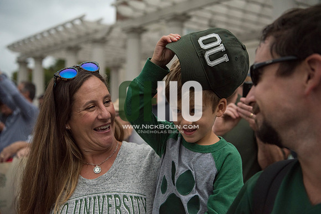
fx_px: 428
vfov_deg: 28.1
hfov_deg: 41.1
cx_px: 160
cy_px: 107
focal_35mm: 48
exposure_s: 1/3200
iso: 1600
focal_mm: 48
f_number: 3.5
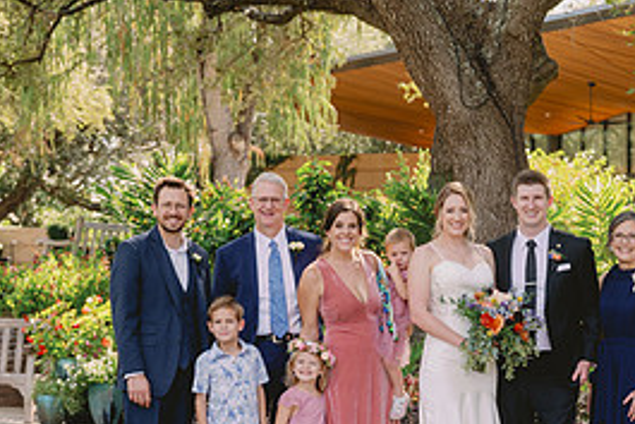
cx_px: 377
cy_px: 309
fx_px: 1924
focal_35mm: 109
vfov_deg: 12.6
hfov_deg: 18.7
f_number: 4
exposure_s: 1/200
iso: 100
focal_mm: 47
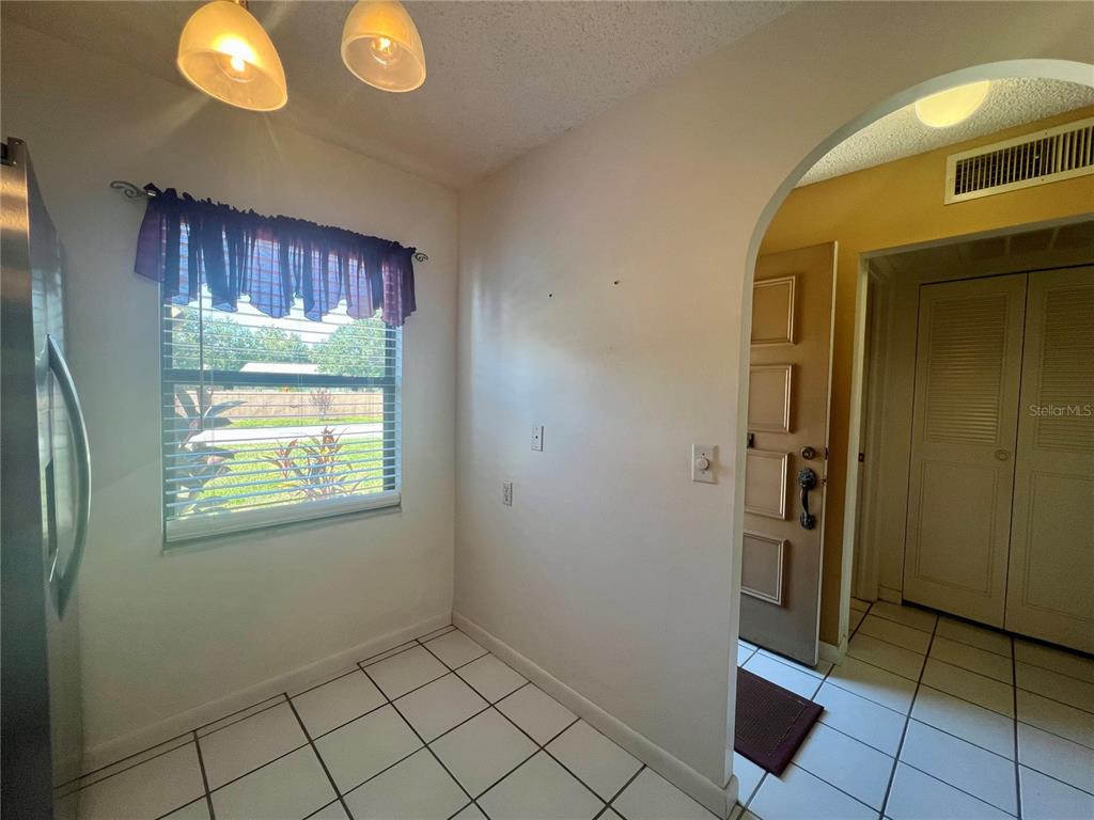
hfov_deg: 106.2
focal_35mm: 13
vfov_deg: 89.9
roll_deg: -1.0
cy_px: 410
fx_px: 411
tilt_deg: -2.3
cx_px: 547
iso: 80
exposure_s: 1/120
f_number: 1.8
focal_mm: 1.57
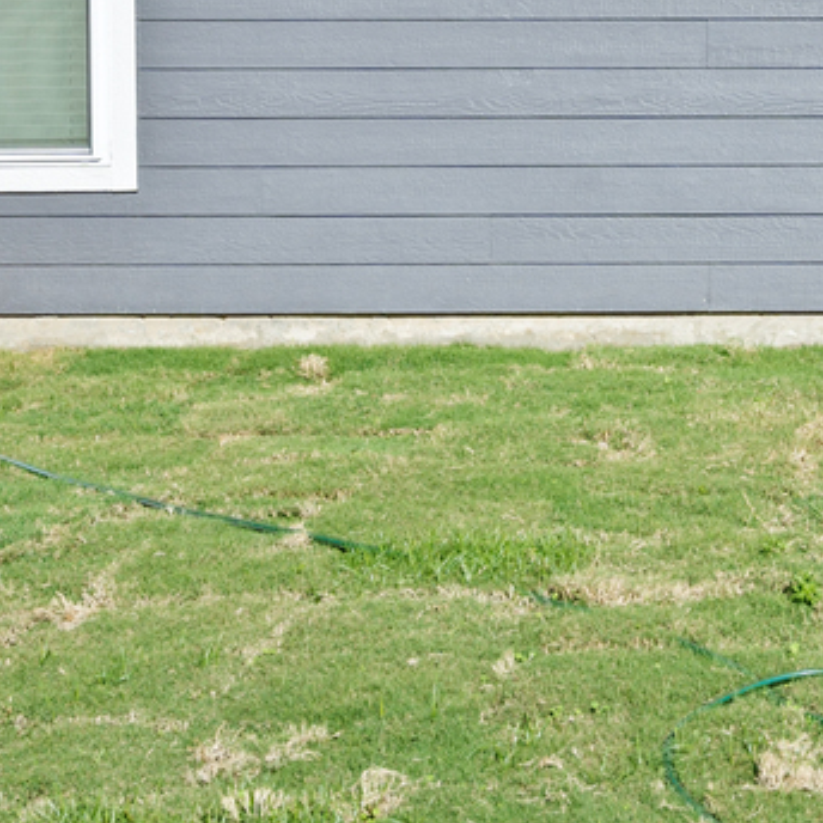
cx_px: 1036
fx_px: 2335
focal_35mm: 87
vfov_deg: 19.3
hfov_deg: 18.7
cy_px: -33
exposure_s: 1/100
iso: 100
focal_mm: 21.7
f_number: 8
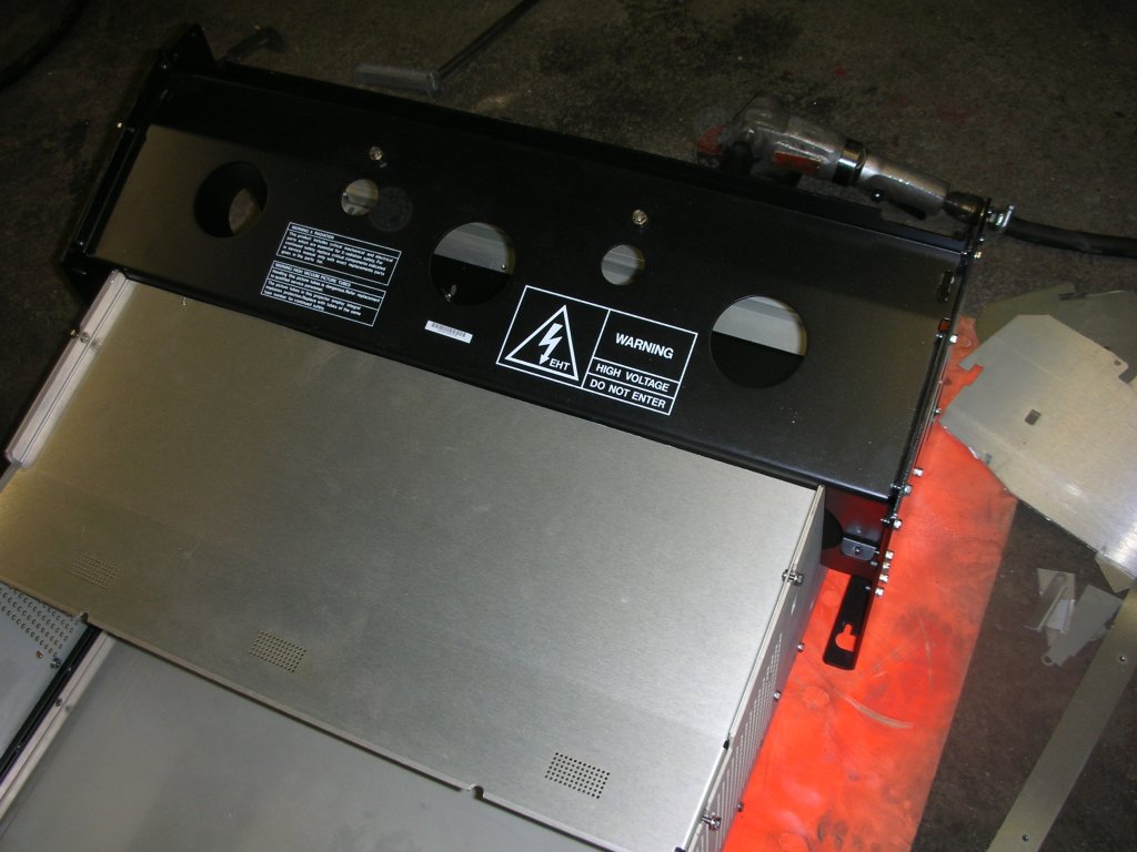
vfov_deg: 40.7
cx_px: 568
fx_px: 1150
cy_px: 426
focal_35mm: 35
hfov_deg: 52.6
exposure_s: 1/60.1
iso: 50
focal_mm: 5.8
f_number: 3
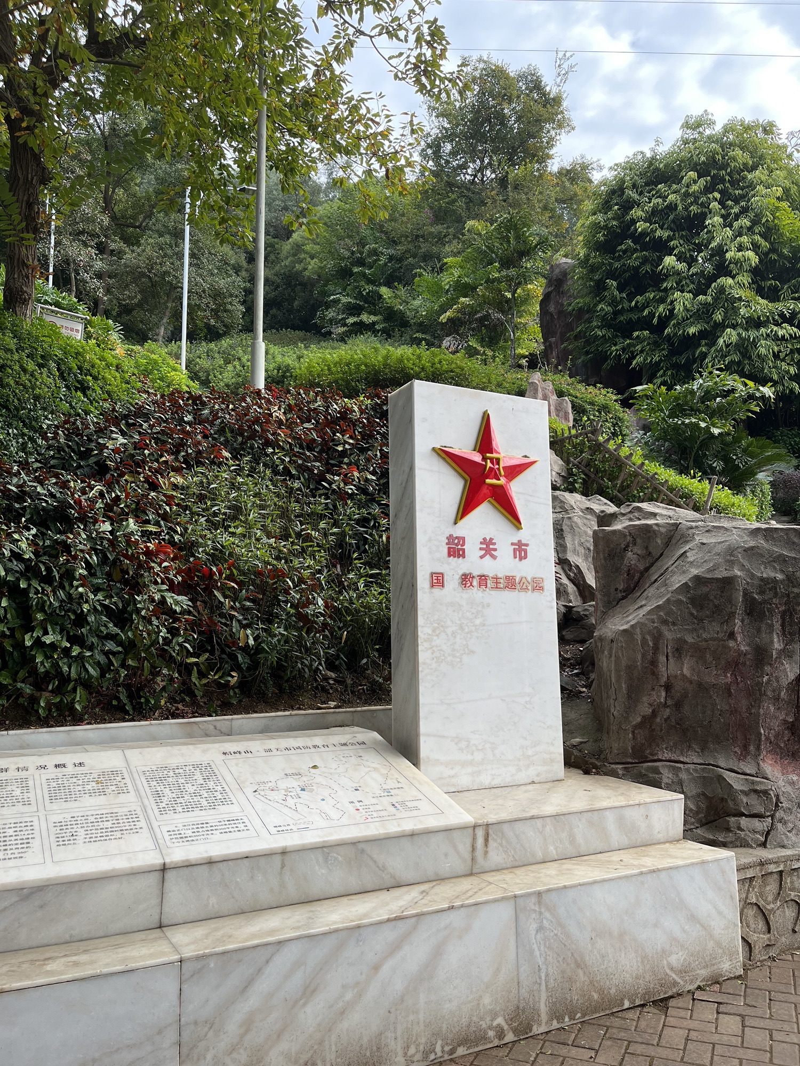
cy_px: 533
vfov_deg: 67.3
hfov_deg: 53.1
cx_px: 400
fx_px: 801
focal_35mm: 26
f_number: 1.6
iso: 50
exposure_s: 1/920
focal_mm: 5.1
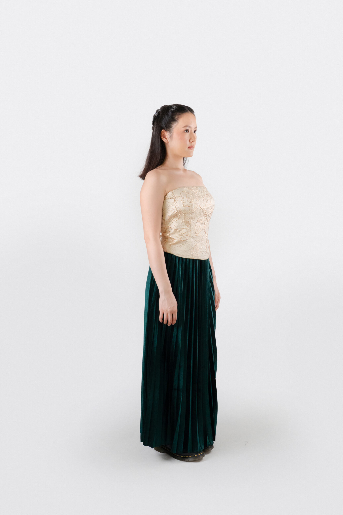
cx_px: 172
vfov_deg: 47.4
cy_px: 258
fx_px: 586
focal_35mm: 41
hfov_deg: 32.6
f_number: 8
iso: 1600
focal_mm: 41
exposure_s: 1/125
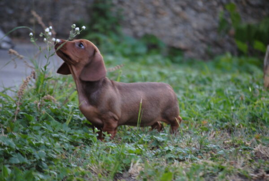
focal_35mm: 300
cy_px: 90
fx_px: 2245
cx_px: 134
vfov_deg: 4.6
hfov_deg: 6.9
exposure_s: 1/60
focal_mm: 200
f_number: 5.6
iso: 400
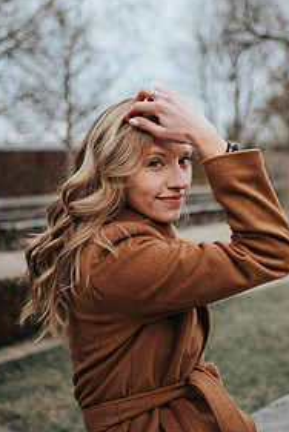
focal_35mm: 56
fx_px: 673
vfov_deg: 35.6
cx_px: 164
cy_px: 191
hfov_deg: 24.2
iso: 100
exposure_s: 1/800
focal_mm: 35
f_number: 1.8
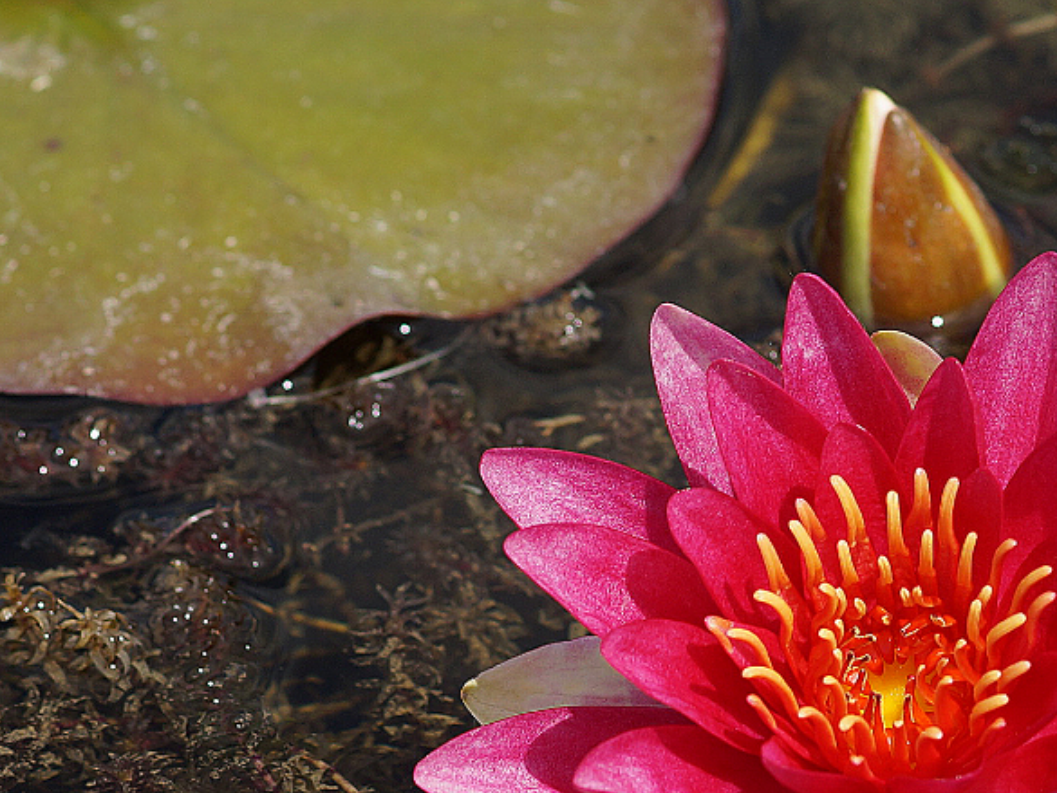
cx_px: 952
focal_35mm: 296
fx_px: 9040
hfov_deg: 6.7
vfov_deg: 5.0
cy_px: 639
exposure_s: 1/500
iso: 100
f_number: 5.6
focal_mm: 100
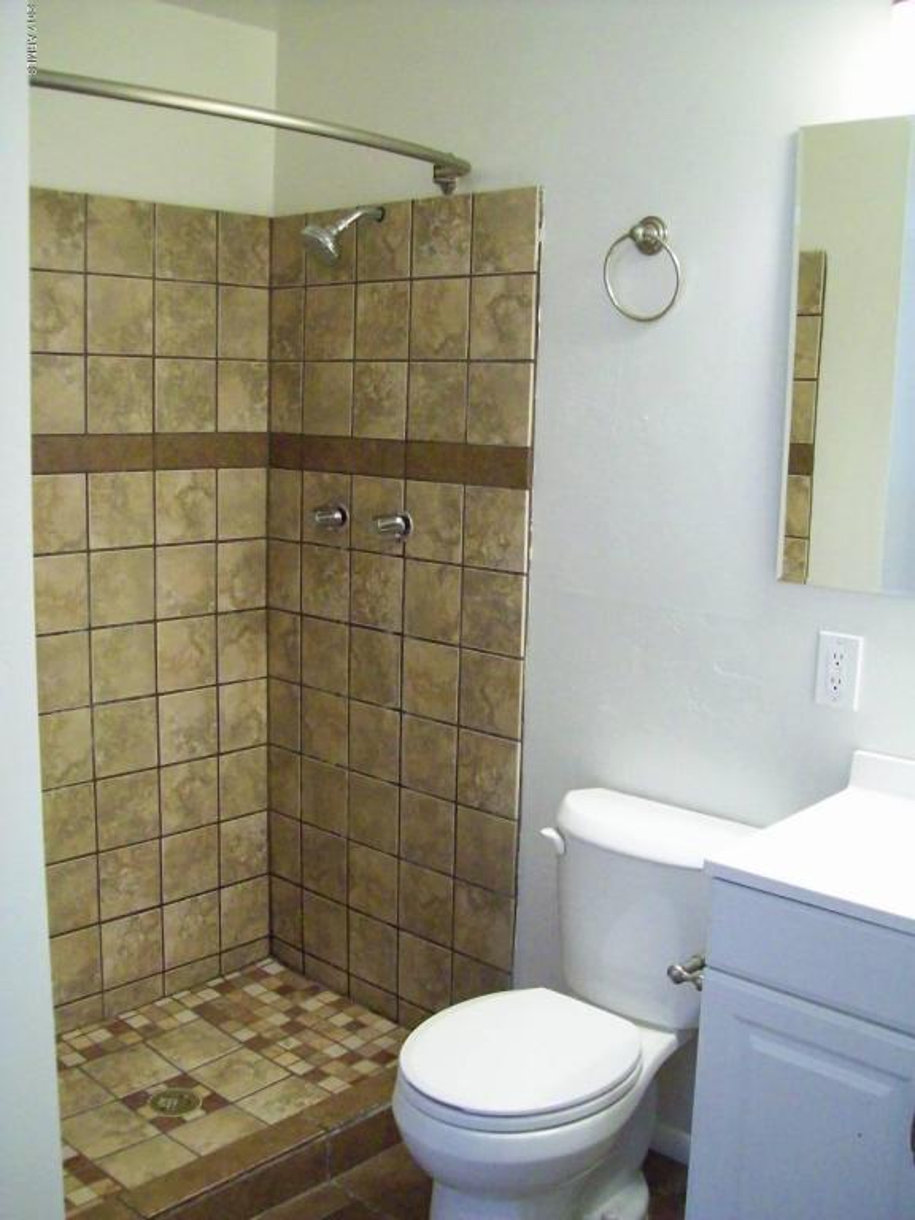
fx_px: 1269
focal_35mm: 36
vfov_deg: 51.4
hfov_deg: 39.7
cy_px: 610
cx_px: 458
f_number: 2.7
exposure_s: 1/64
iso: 450
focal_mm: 6
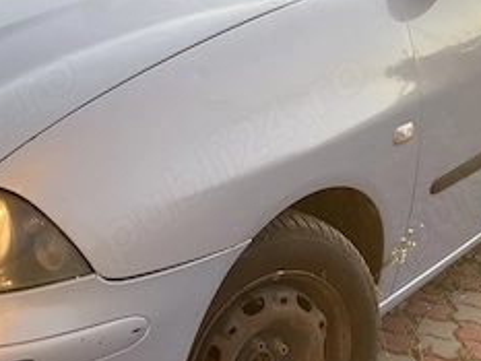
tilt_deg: -19.0
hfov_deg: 28.3
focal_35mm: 67
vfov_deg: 21.9
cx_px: 87
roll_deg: +0.6
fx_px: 931
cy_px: 179
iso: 32
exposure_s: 1/267
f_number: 1.8
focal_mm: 4.25
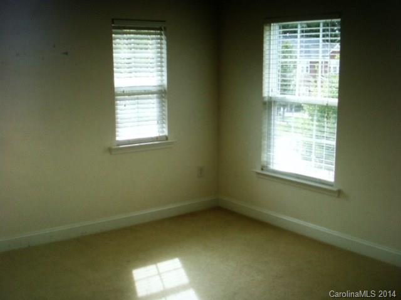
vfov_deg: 40.6
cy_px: 150
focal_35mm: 35
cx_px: 200
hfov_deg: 52.7
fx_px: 405
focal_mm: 3.85
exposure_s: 1/20
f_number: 2.8
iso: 80
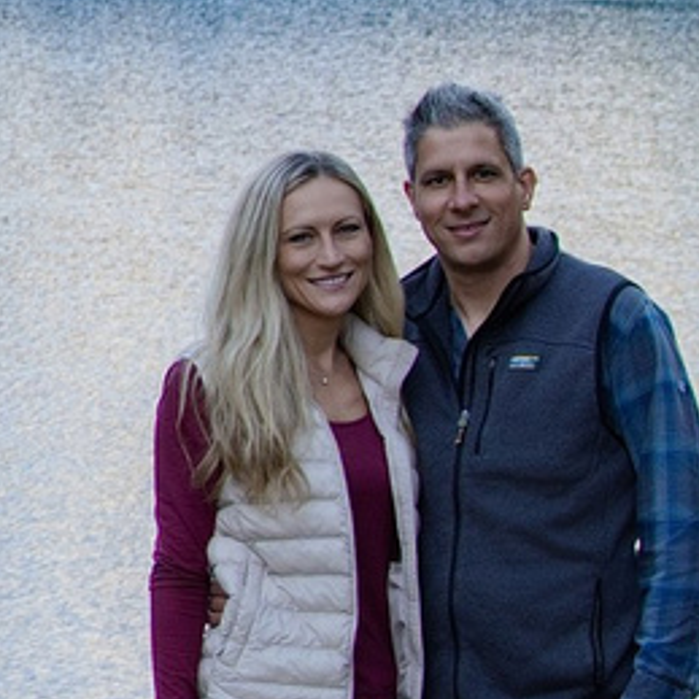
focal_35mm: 235
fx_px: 5369
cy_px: -77
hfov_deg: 6.8
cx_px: -1309
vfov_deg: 7.4
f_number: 5
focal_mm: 28
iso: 160
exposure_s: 1/125
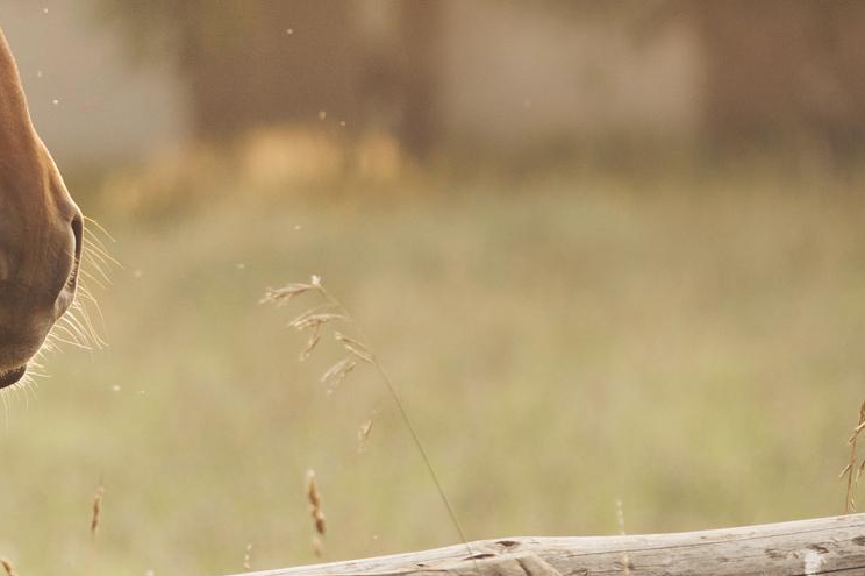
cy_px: 189
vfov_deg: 3.6
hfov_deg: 5.3
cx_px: -244
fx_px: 9244
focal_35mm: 385
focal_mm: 135
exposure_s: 1/1000
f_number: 4.5
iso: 400
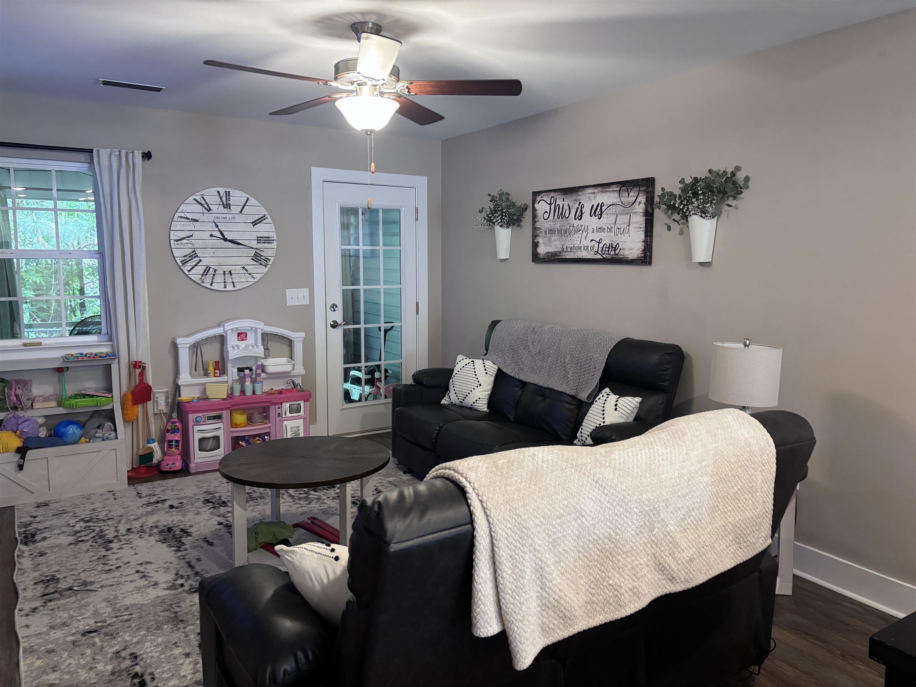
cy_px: 344
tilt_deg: -7.2
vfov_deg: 53.1
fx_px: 688
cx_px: 458
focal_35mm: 26
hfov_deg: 67.3
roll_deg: -1.1
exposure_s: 1/60
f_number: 1.6
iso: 320
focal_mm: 5.96
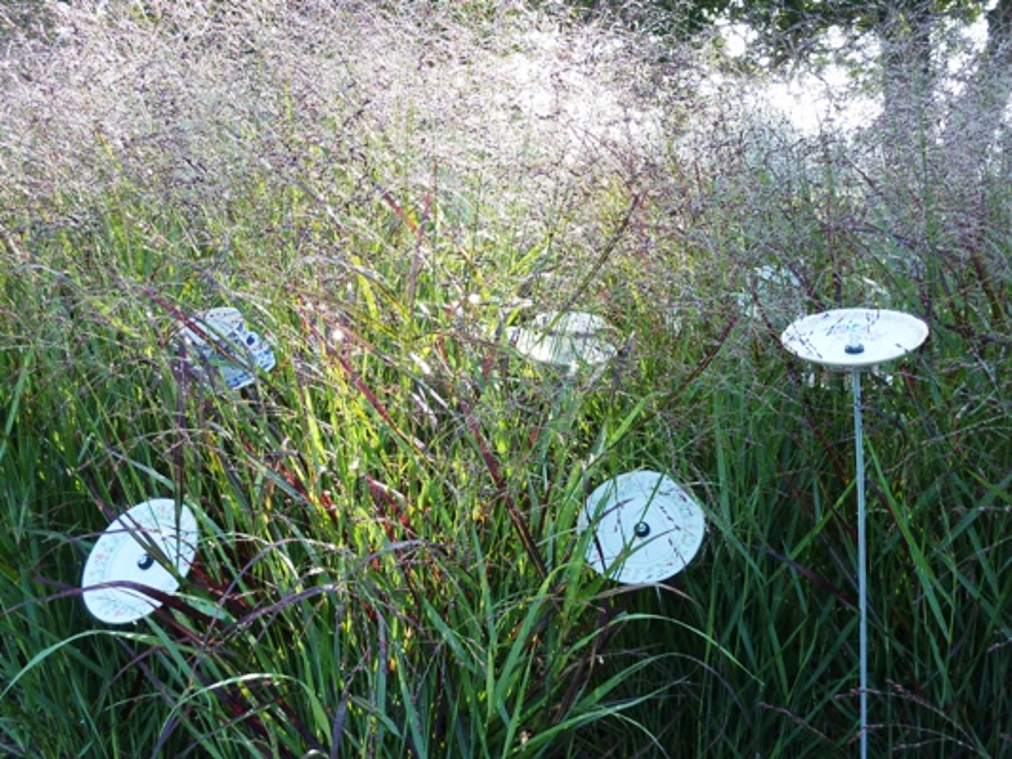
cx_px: 506
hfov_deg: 44.8
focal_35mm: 42
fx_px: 1228
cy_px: 380
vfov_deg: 34.4
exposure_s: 1/80
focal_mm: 6.9
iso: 125
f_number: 3.7
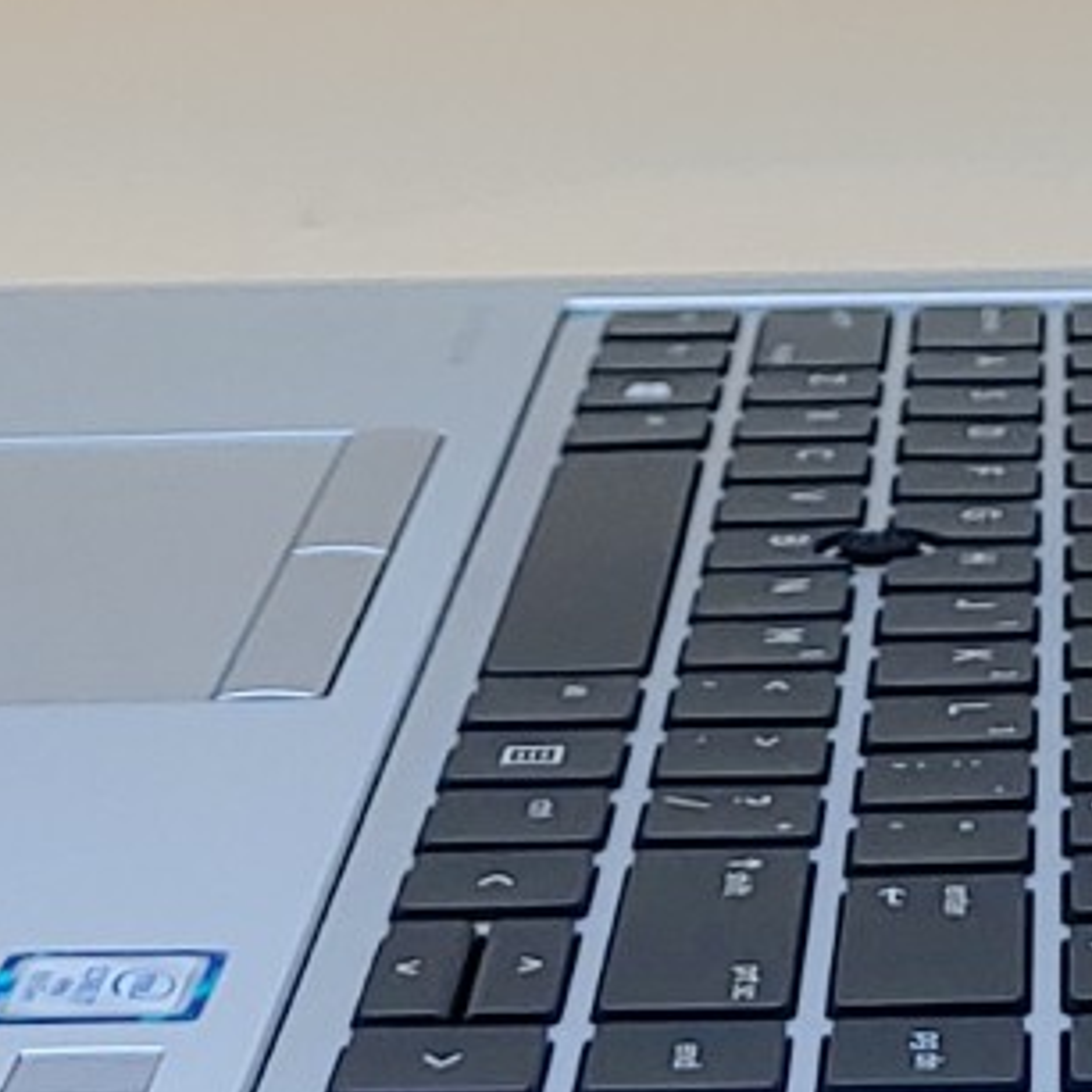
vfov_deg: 10.6
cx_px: 896
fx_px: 5782
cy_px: -314
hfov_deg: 10.8
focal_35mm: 162
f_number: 1.8
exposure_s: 1/98
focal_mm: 4.36
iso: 50
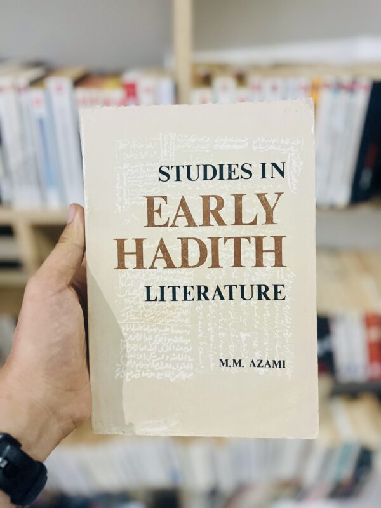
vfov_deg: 67.3
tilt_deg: -32.8
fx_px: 382
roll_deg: +1.1
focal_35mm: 26
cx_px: 190
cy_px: 254
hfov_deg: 53.1
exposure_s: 1/60
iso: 500
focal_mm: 5.7
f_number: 1.5
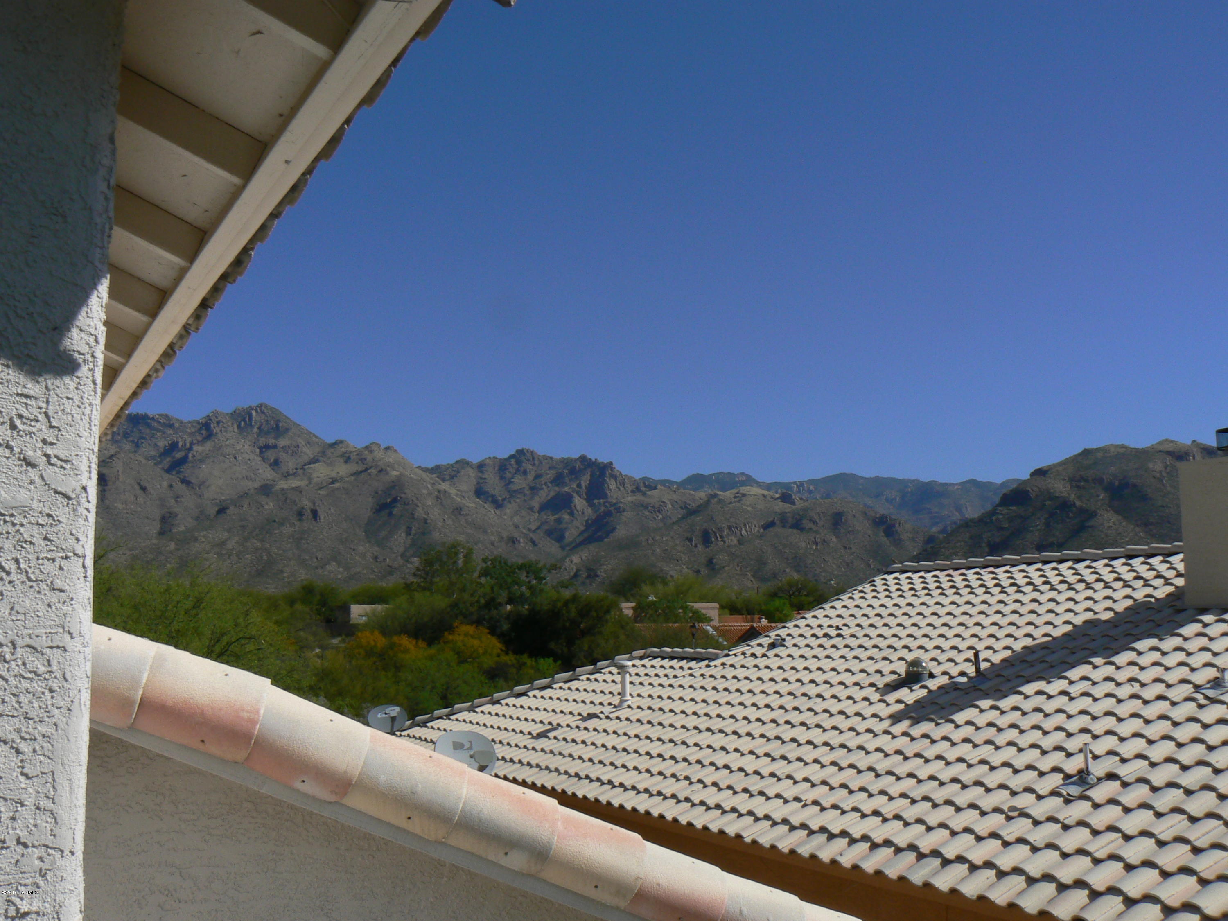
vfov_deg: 39.7
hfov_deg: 51.4
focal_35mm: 36
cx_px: 614
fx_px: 1277
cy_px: 460
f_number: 8
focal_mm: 6
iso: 80
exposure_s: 1/500
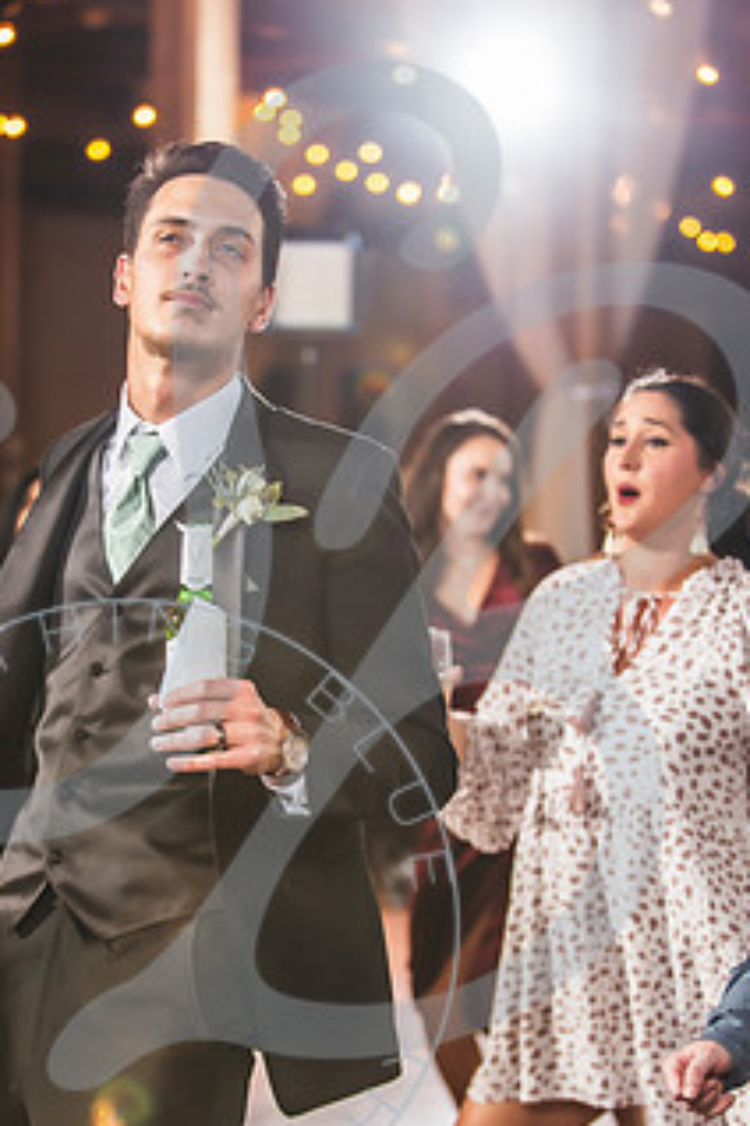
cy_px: 659
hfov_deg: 13.8
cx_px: 290
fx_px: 3094
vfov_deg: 20.6
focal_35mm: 99
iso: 1250
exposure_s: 1/200
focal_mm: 70
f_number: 2.8
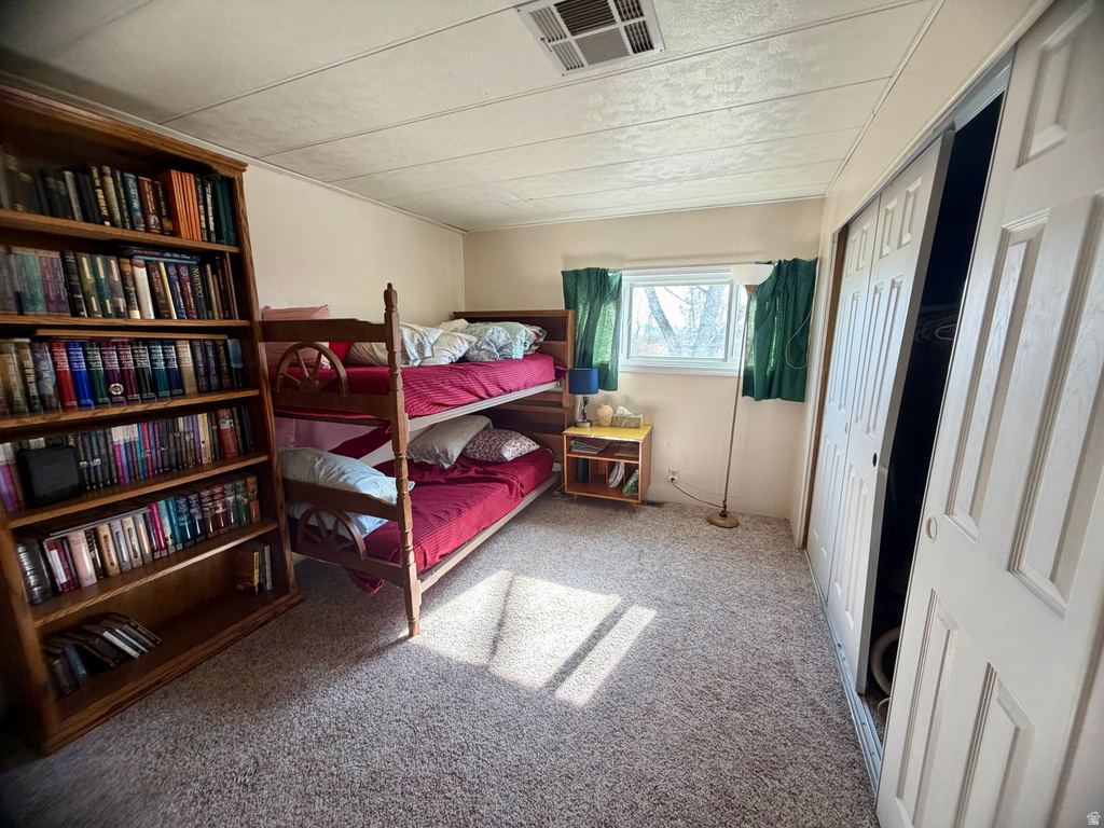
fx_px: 446
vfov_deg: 85.7
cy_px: 414
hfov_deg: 102.1
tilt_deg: -11.4
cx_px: 552
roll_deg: +0.4
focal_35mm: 14
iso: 200
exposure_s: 1/121
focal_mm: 2.22
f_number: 2.2
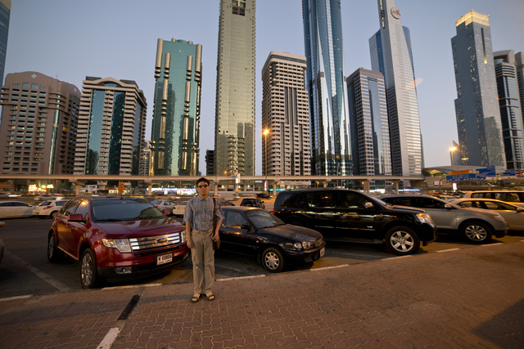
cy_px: 174
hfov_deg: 104.2
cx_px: 262
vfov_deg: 81.2
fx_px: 204
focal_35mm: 14
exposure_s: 1/20
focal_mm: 14
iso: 1000
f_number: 5
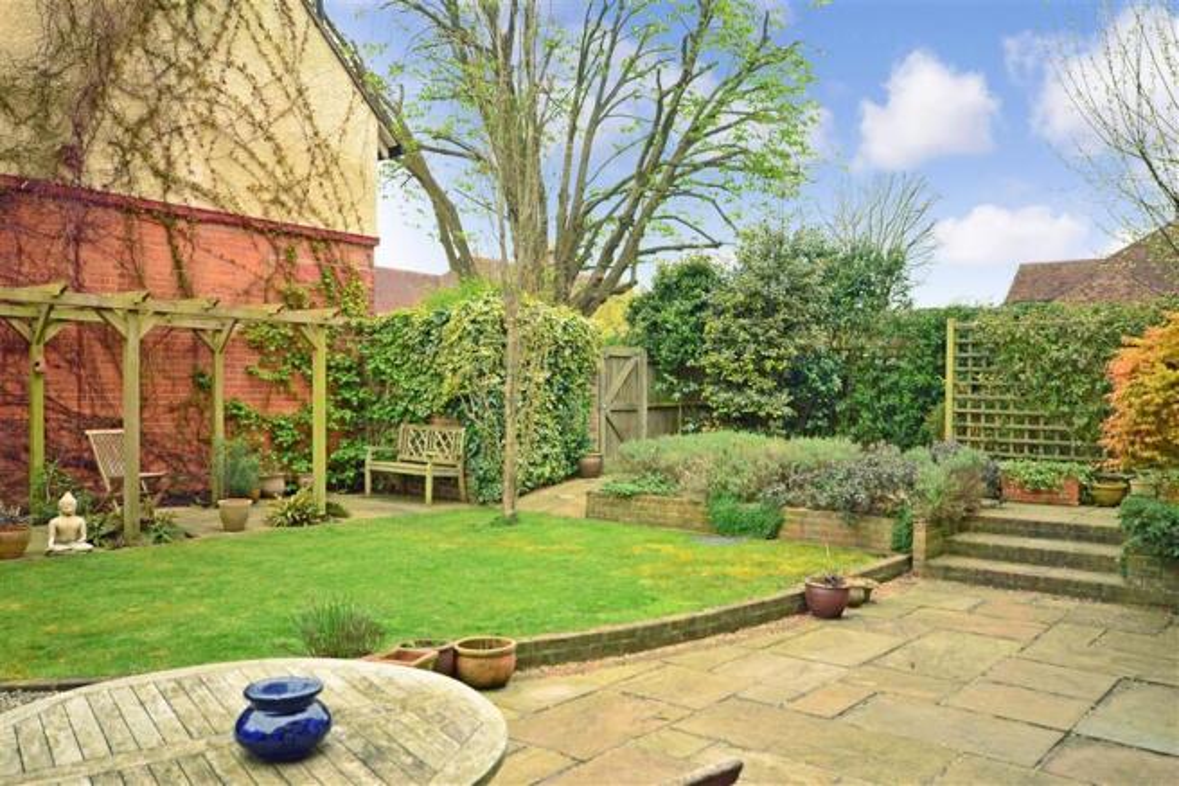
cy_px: 393
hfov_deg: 61.9
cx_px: 590
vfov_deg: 43.6
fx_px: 982
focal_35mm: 30
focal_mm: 20
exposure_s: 1/100
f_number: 6.3
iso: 400
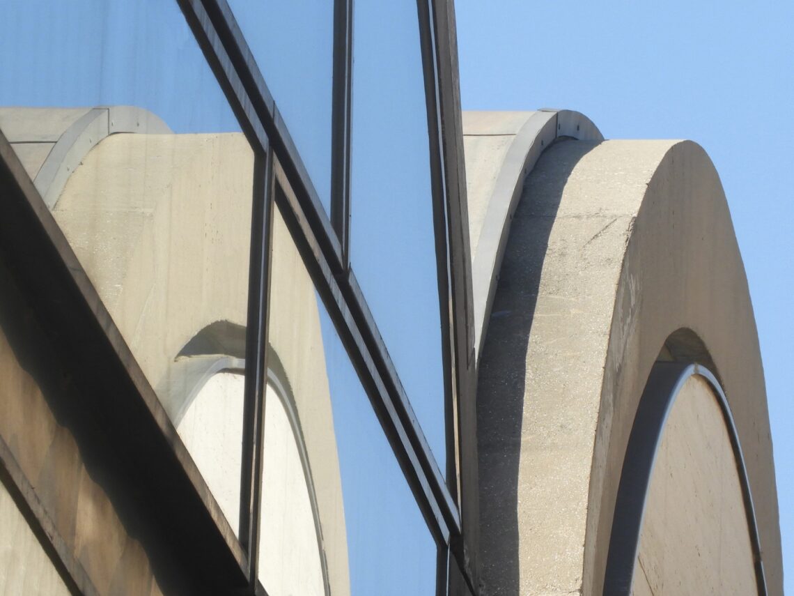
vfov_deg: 3.3
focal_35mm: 450
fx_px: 10322
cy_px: 298
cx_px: 397
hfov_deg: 4.4
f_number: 8
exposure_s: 1/250
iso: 140
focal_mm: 80.6
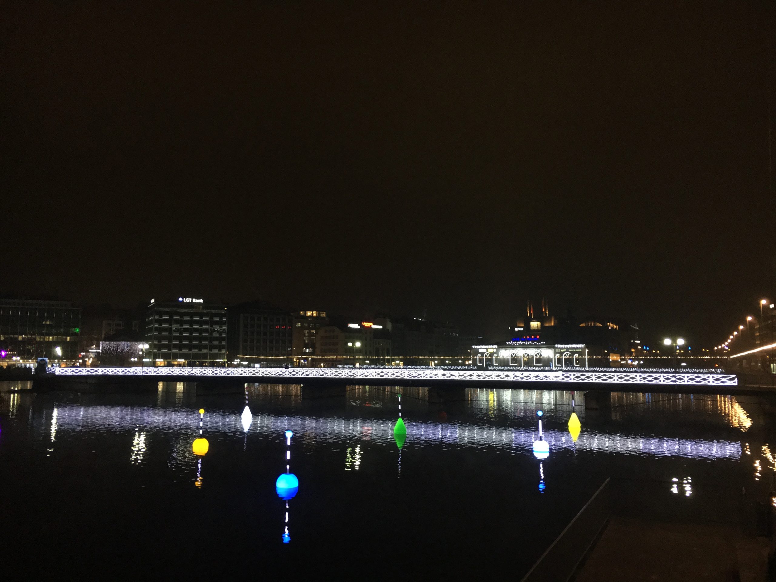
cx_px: 388
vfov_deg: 48.2
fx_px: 650
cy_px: 291
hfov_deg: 61.7
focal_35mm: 29
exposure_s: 1/20
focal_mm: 4.15
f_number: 2.2
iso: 200
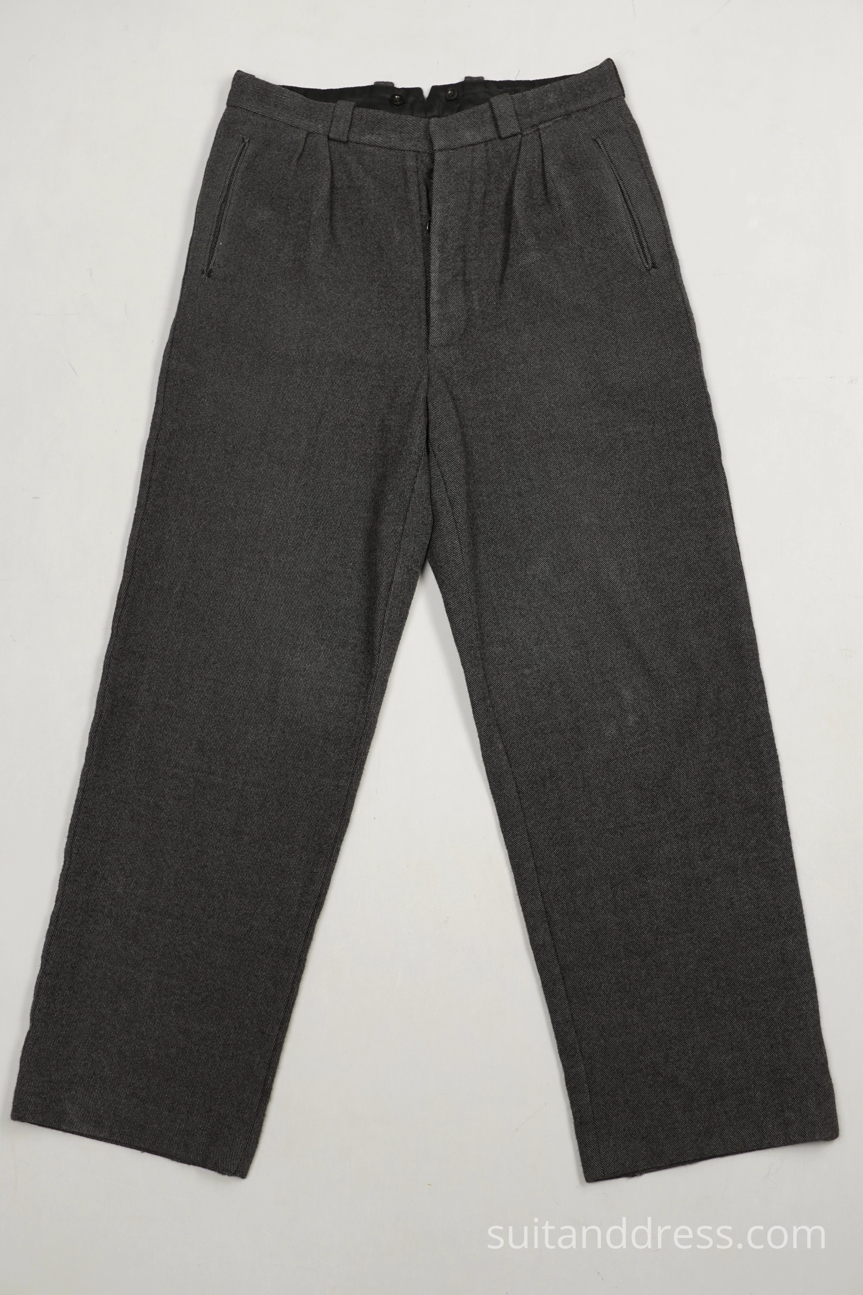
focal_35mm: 48
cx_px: 432
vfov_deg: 41.1
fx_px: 1726
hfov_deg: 28.1
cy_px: 648
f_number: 3.5
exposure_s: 1/100
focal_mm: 32
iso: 400
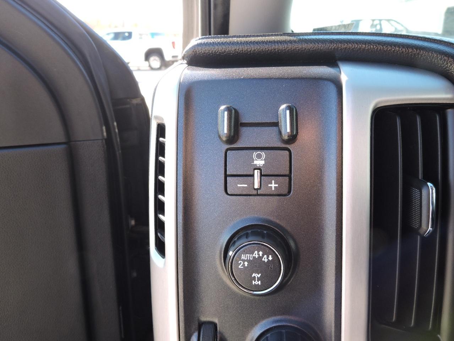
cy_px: 170
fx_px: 394
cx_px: 227
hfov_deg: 60.0
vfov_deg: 46.8
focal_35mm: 30
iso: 100
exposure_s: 1/80
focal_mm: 5.4
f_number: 3.1
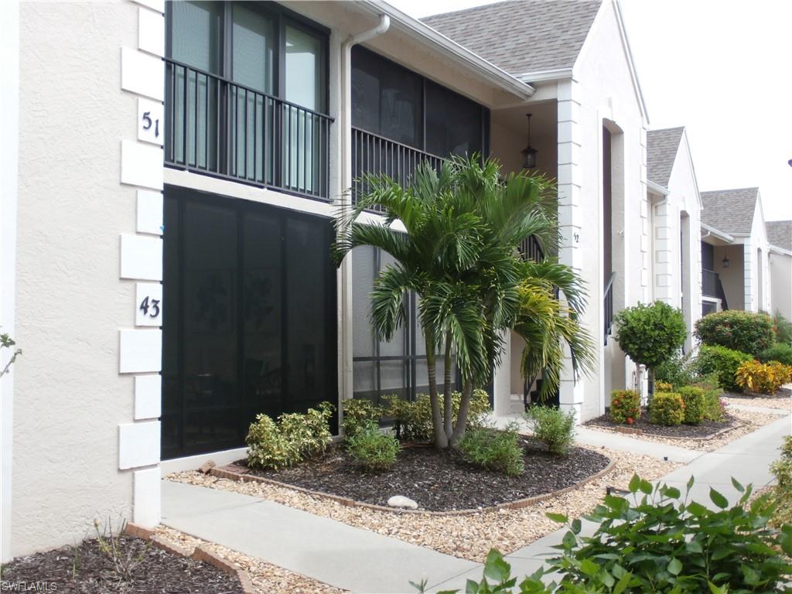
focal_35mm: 37
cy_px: 297
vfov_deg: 38.7
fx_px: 847
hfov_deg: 50.1
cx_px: 396
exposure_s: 1/400
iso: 100
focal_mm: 6.6
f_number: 3.5
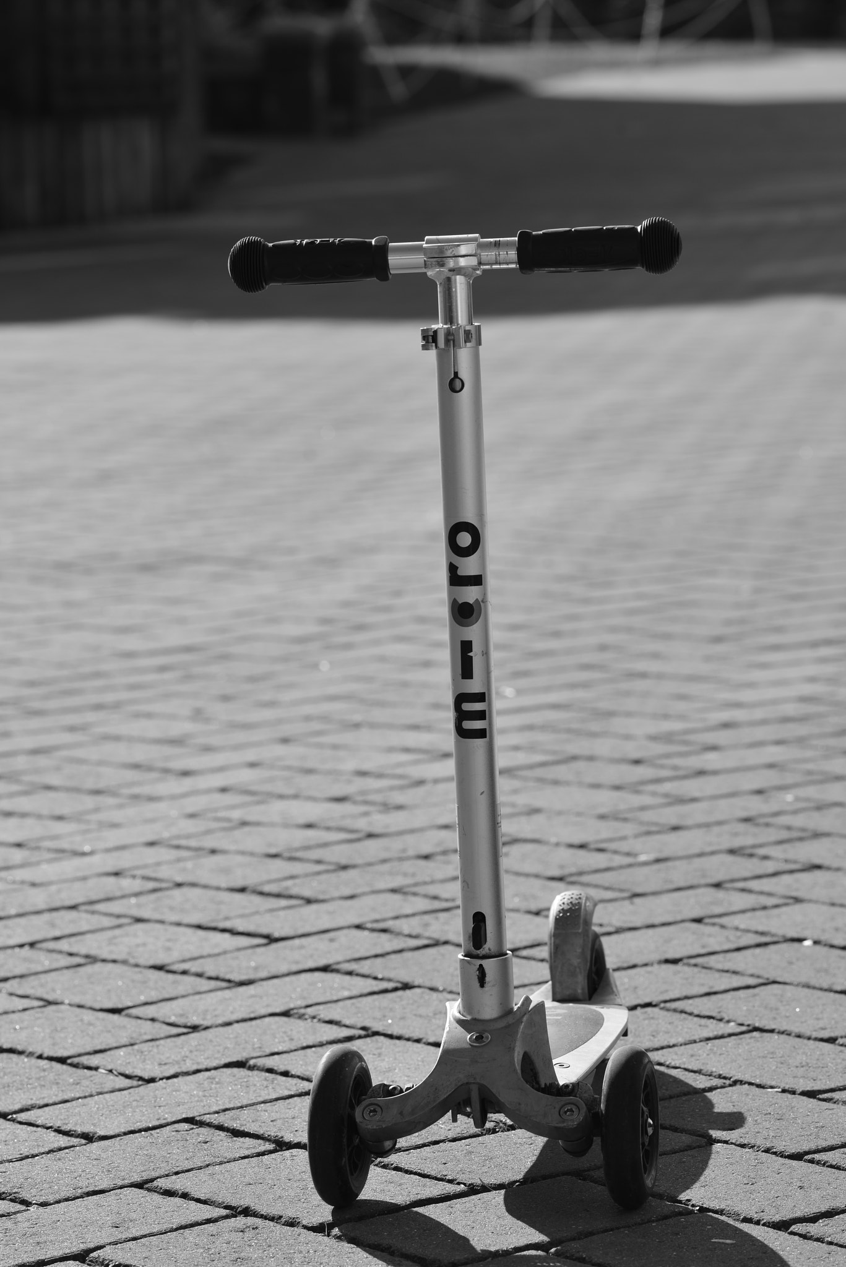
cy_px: 634
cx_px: 423
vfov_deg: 15.2
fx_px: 4754
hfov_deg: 10.2
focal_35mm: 135
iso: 100
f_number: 8
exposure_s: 1/250
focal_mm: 135
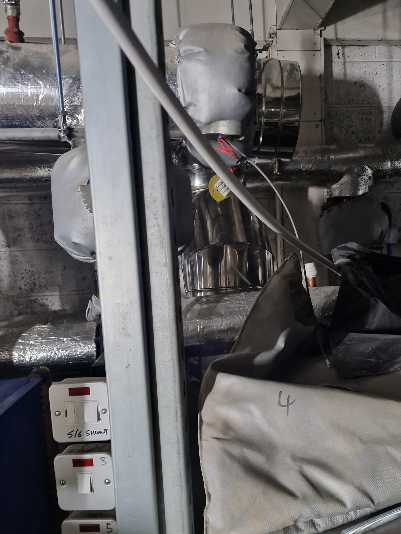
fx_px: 479
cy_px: 316
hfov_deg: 45.2
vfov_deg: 58.0
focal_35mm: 31
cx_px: 237
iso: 640
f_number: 1.8
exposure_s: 1/50
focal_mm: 5.4
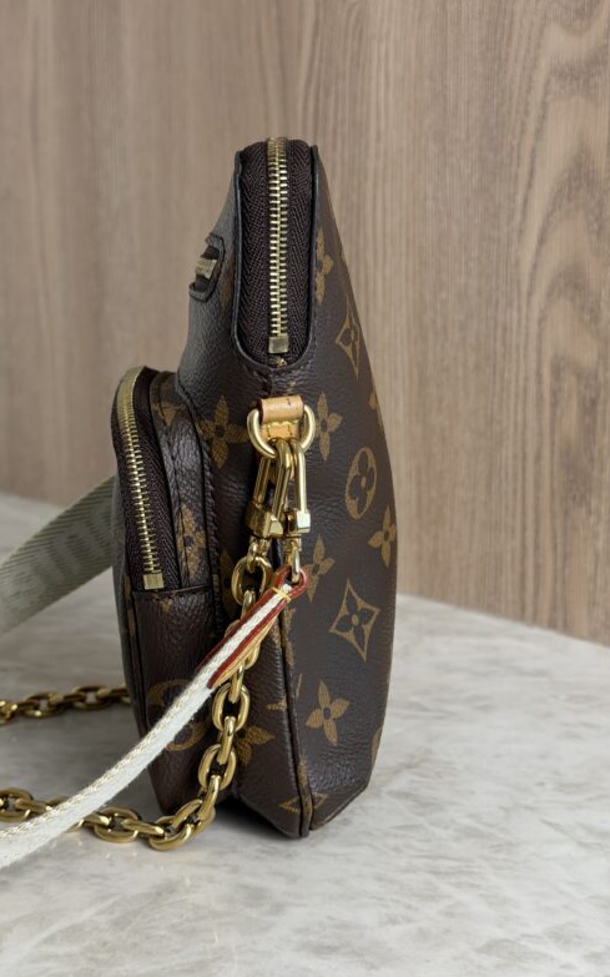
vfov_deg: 38.9
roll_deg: +0.6
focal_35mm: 52
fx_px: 1384
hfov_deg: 24.8
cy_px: 494
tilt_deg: -11.1
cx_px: 252
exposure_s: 1/60
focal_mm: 6.76
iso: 64
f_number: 1.78
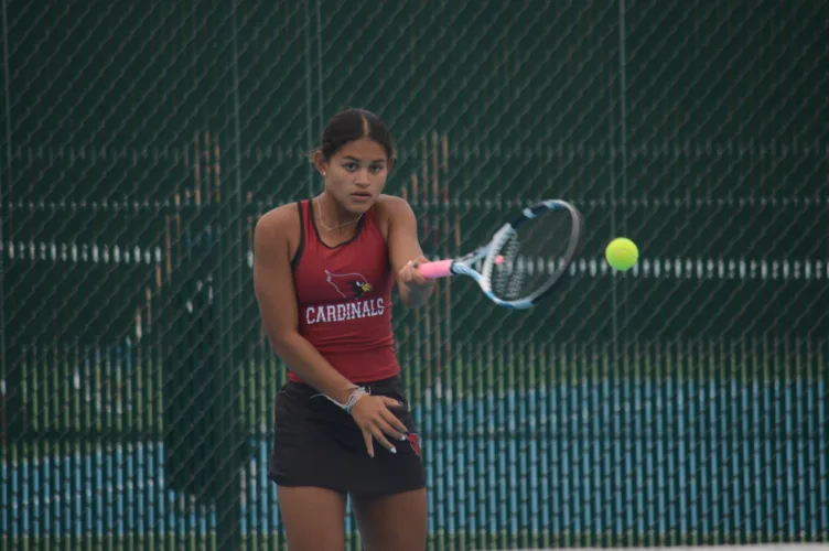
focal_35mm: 420
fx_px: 9663
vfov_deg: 3.3
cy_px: 276
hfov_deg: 4.9
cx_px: 414
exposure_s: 1/640
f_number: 5.6
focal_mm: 280
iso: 800
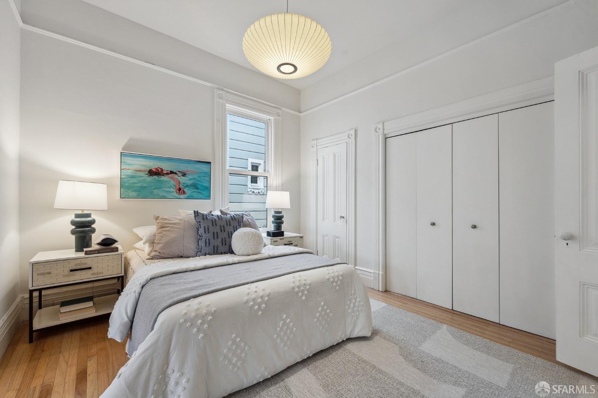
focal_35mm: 14
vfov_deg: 81.2
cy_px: 199
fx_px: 232
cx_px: 299
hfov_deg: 104.3
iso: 100
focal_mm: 14
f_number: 8
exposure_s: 1/5
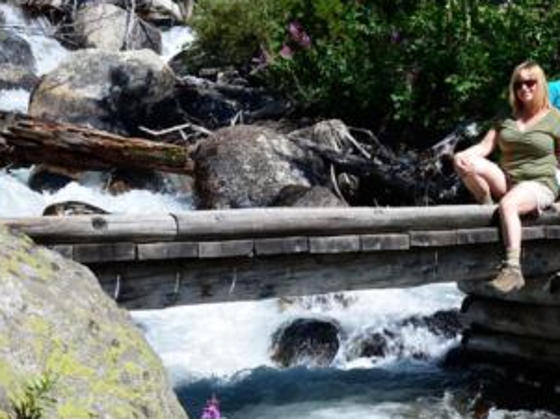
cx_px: 519
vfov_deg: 15.1
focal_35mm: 98
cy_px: 226
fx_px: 1583
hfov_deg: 19.6
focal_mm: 32
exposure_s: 1/125
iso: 110
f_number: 11
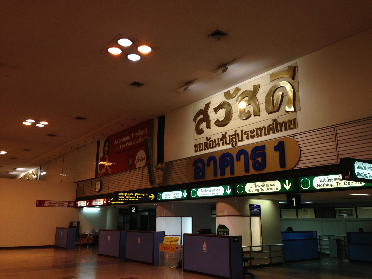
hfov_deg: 55.4
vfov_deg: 42.9
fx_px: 355
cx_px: 186
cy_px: 140
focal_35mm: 33
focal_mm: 4.13
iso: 64
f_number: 2.4
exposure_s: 1/60
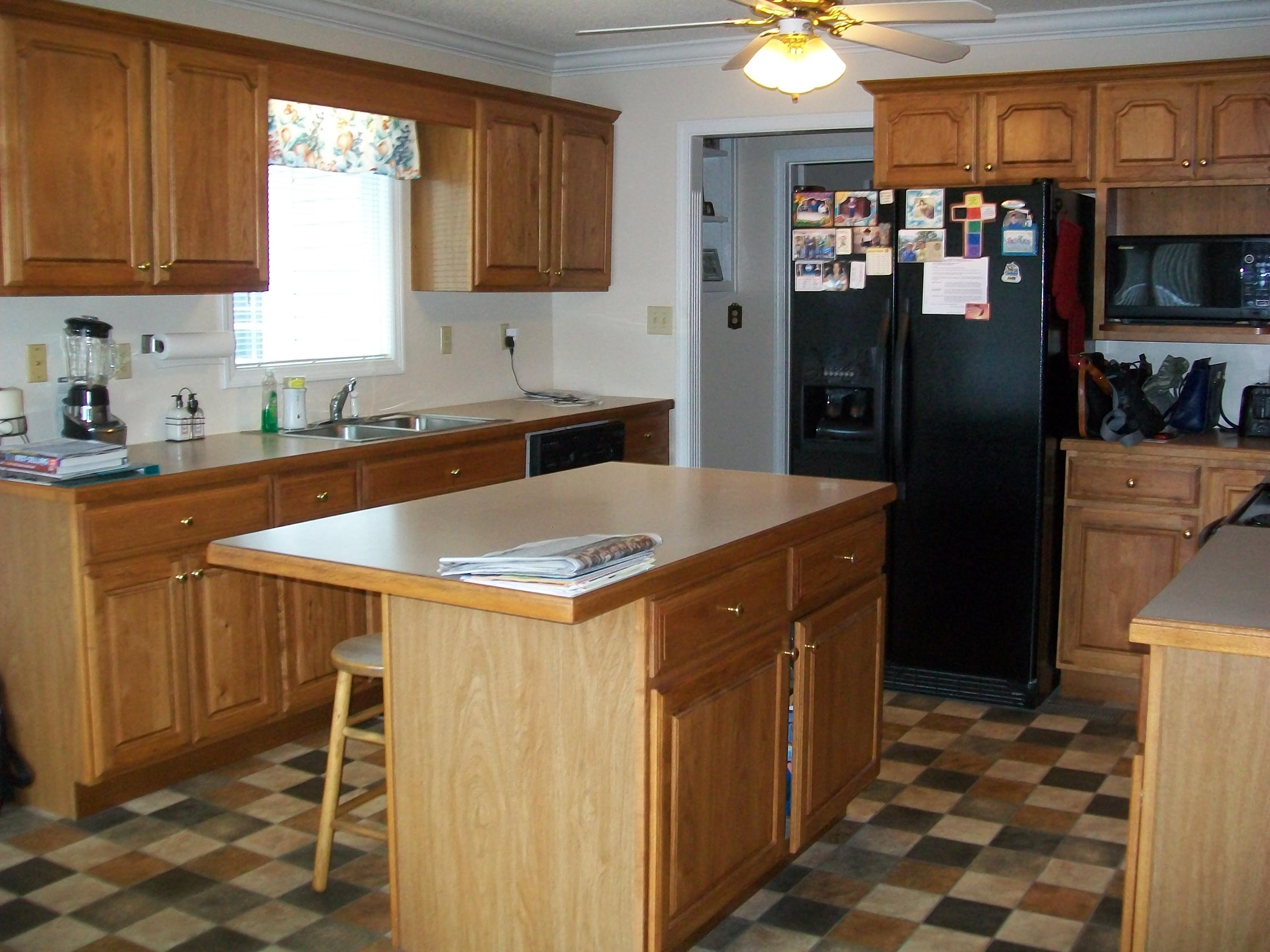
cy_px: 476
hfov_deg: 51.4
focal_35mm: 36
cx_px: 635
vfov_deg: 39.7
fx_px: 1321
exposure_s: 1/60
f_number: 2.7
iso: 160
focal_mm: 6
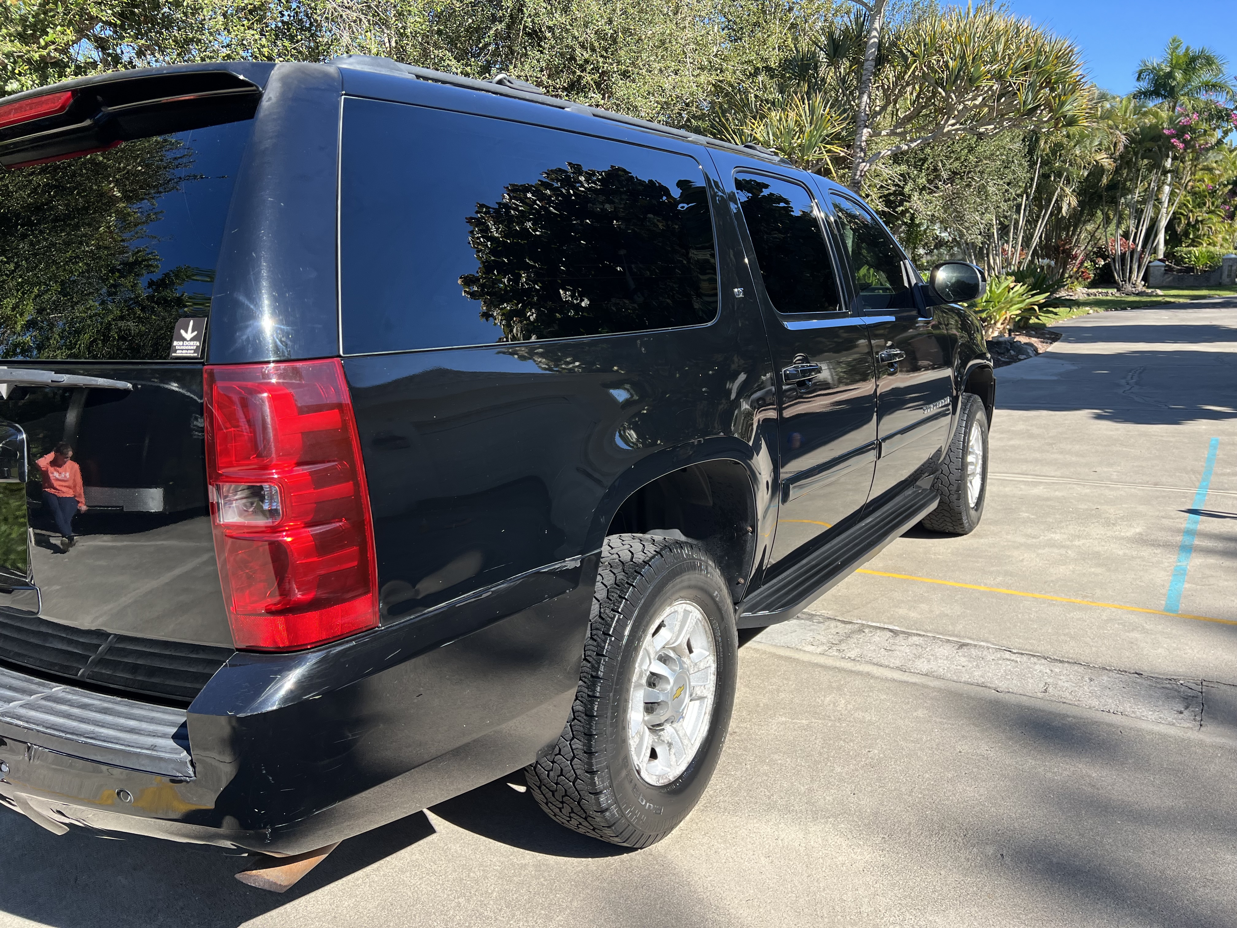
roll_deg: +2.2
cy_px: 464
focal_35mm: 26
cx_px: 618
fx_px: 929
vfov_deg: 53.1
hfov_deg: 67.3
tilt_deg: -11.9
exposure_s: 1/1553
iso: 50
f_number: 1.5
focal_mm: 5.7
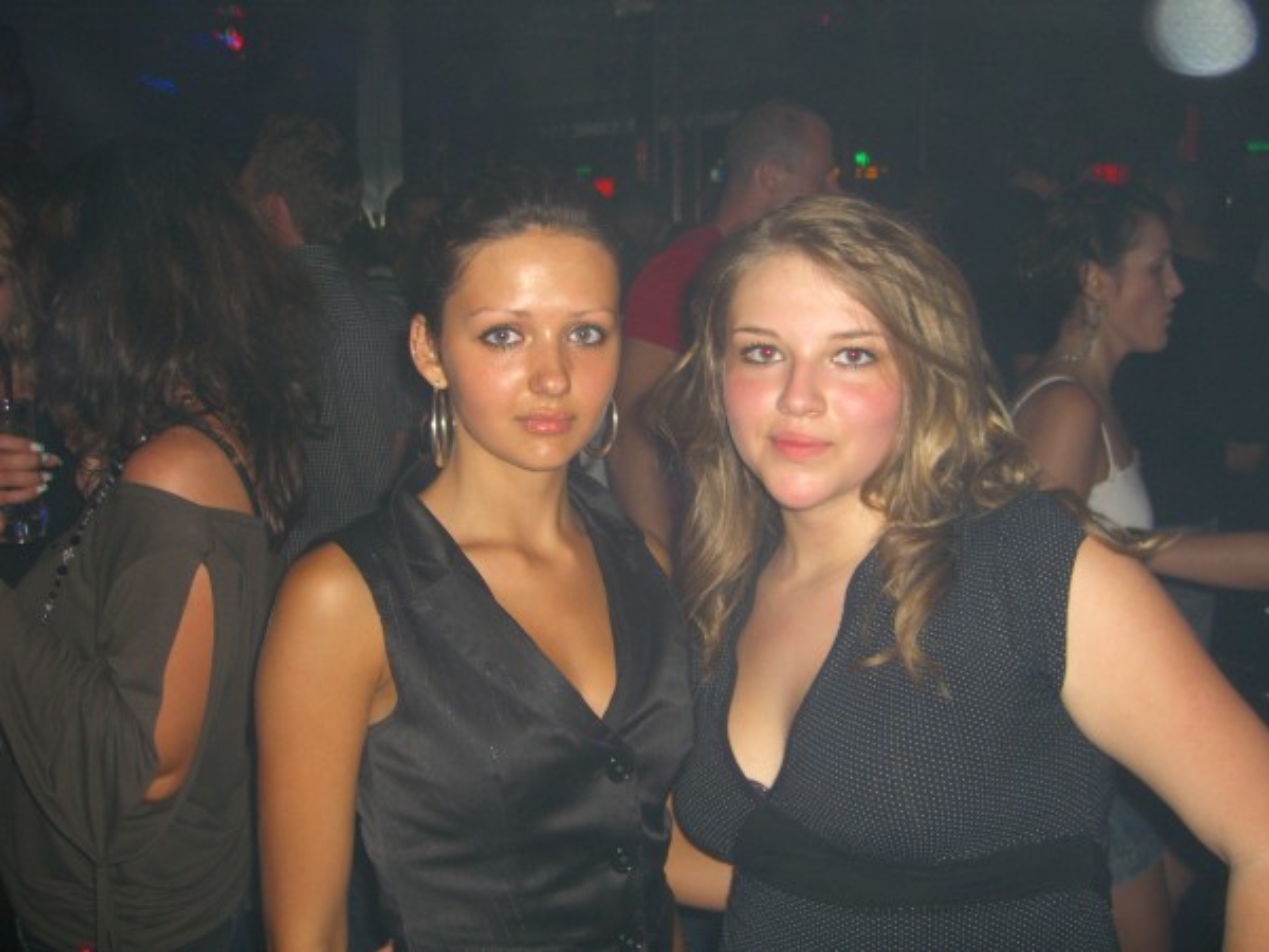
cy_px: 476
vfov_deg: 37.7
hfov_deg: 49.0
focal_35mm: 38
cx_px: 634
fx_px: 1393
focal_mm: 7.9
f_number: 2.8
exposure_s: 1/60
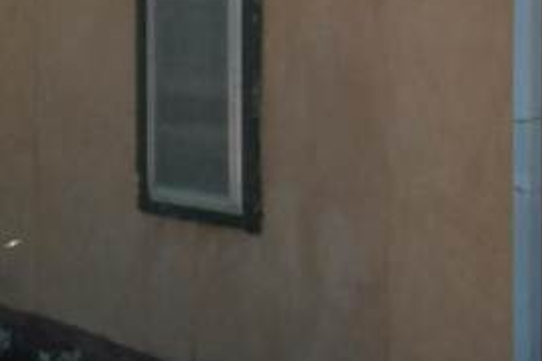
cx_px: 1050
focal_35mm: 137
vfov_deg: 9.8
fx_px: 2061
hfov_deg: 13.1
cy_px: -106
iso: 125
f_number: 4
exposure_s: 1/1250
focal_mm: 4.9
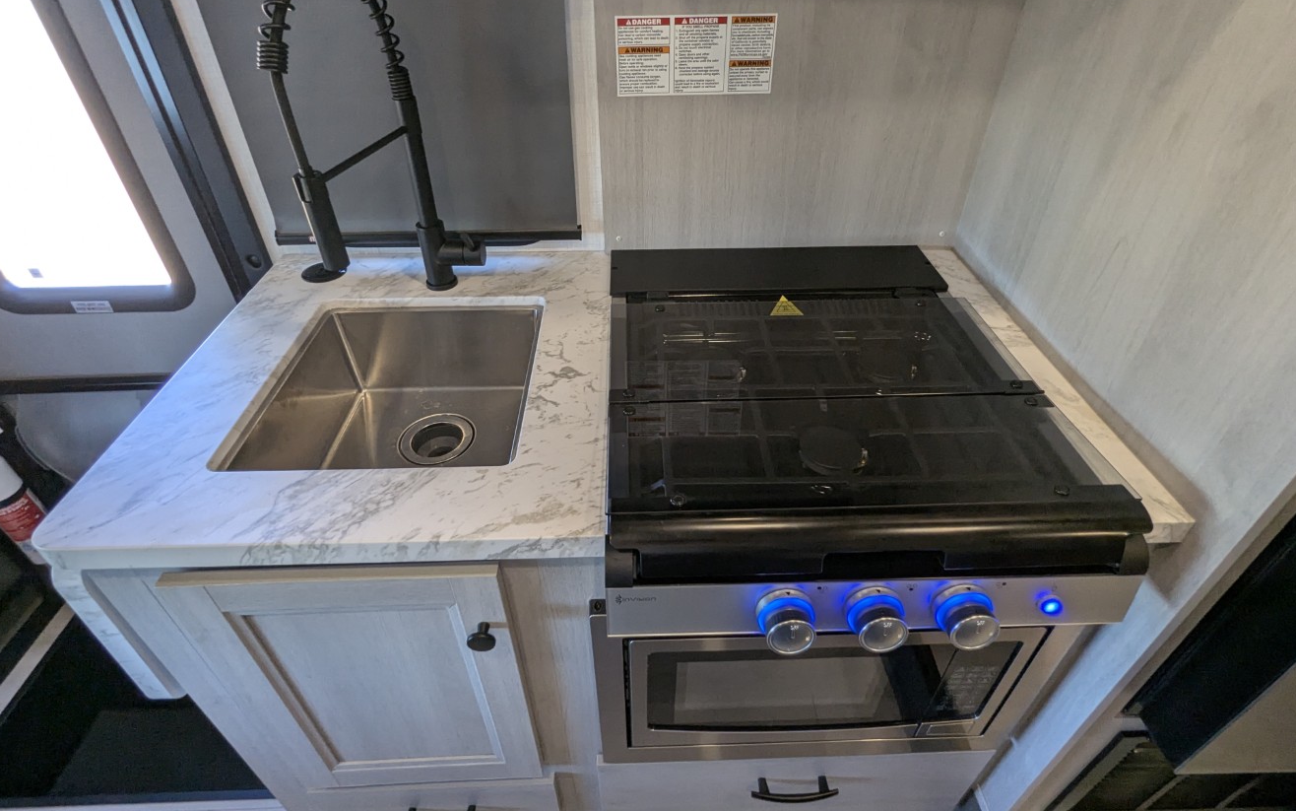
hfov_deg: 91.1
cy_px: 367
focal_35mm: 18
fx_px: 636
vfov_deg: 64.9
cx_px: 648
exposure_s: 1/80
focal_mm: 2.35
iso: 99
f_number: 2.2
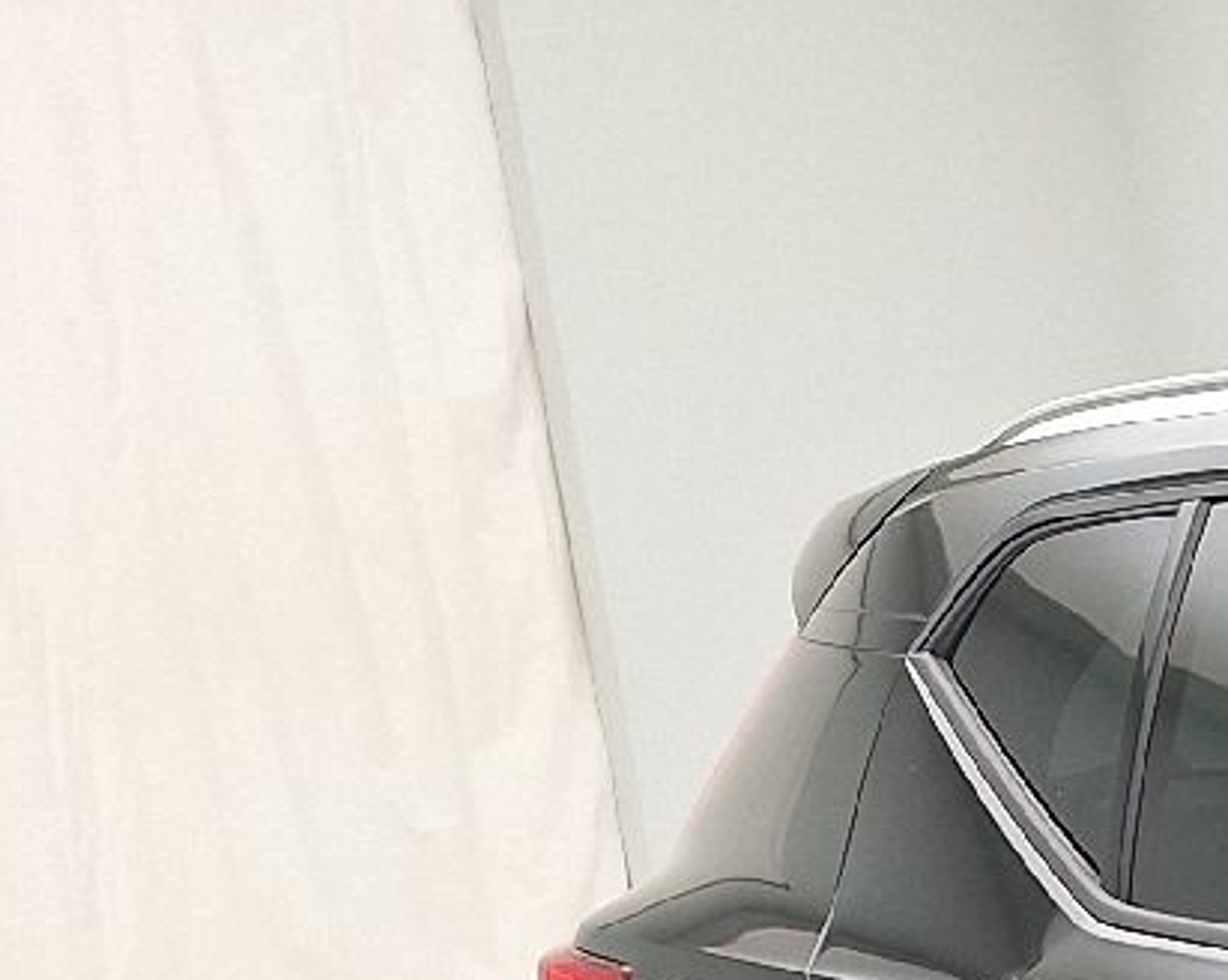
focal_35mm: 105
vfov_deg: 13.4
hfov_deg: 13.8
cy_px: 1688
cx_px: 2841
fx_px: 3813
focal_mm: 5.54
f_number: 1.8
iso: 64
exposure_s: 1/100
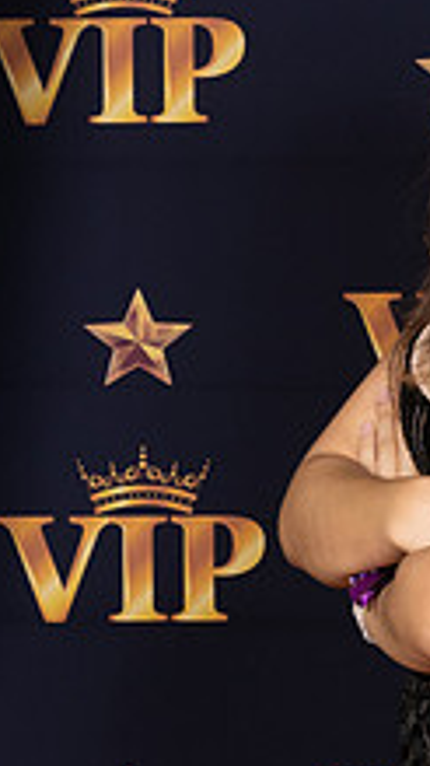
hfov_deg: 5.6
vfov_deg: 10.0
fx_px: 4363
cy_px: 241
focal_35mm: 215
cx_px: 457
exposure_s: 1/100
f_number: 8
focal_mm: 51
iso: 320
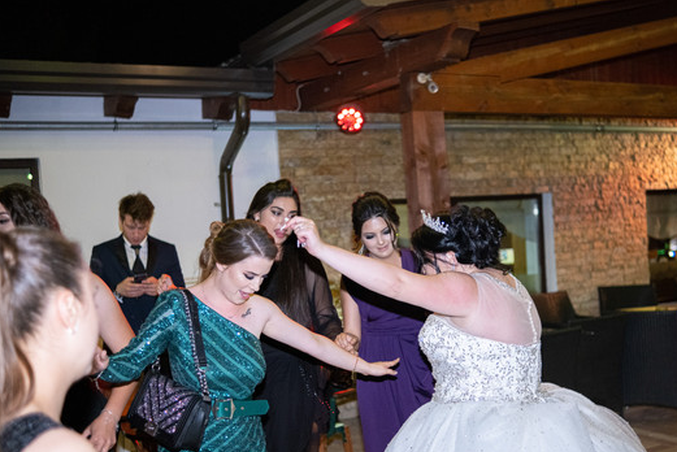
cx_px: 392
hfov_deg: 45.3
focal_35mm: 43
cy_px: 276
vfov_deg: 31.1
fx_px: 809
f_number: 1.4
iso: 1000
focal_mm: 23
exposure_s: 1/125
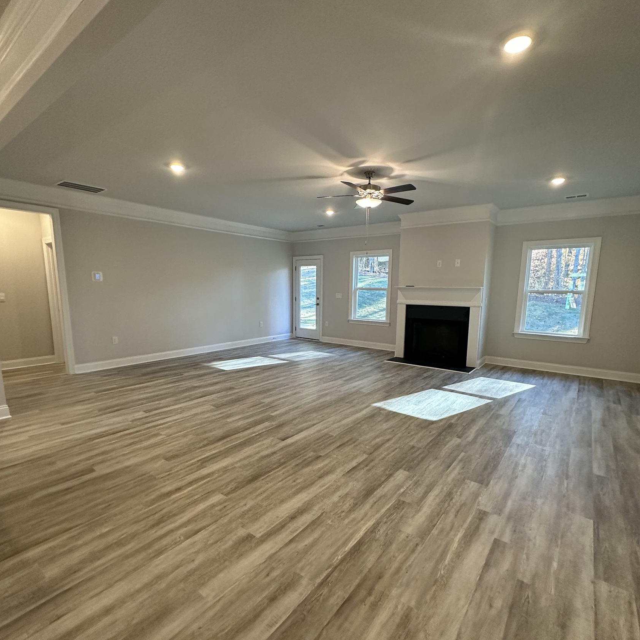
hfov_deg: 84.0
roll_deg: -0.5
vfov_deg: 83.8
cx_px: 322
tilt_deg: -7.8
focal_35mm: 17
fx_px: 356
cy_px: 343
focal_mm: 2.22
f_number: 2.2
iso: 250
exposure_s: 1/120
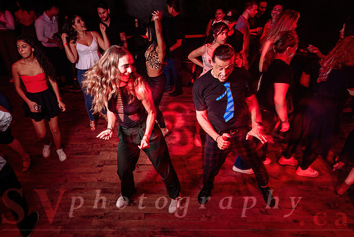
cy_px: 118
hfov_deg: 69.4
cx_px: 169
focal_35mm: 26
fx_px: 255
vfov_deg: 49.7
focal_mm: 24
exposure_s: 1/40
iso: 800
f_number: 3.2
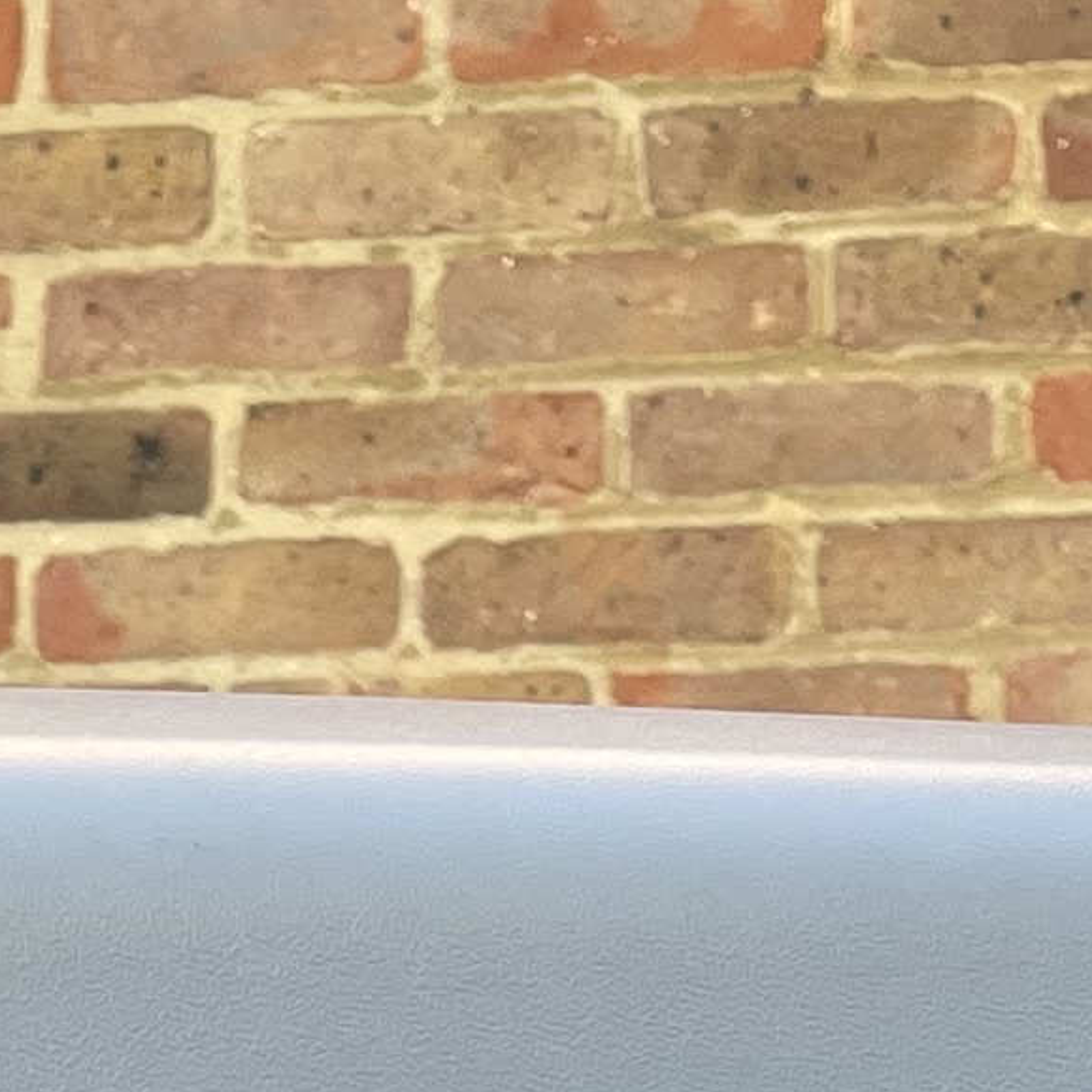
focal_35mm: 154
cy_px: 2216
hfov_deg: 10.5
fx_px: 5496
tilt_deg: -12.3
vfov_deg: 10.4
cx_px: -1062
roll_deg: +1.4
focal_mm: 5.1
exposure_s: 1/121
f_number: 1.6
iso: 32
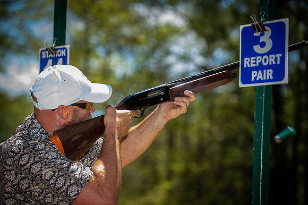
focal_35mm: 120
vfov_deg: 11.4
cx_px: 154
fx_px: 1026
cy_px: 102
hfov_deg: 17.1
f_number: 3.5
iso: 50
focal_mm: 120
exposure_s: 1/250
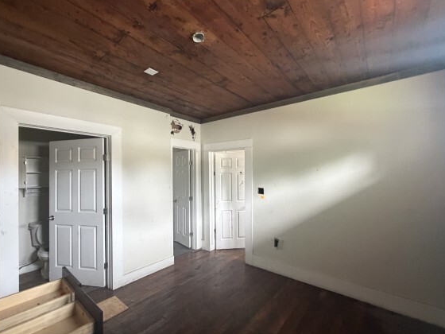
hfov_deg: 94.4
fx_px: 206
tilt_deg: -0.8
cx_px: 207
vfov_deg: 78.1
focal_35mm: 16
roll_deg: +1.1
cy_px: 171
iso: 400
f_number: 2.2
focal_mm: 2.22
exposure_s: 1/60
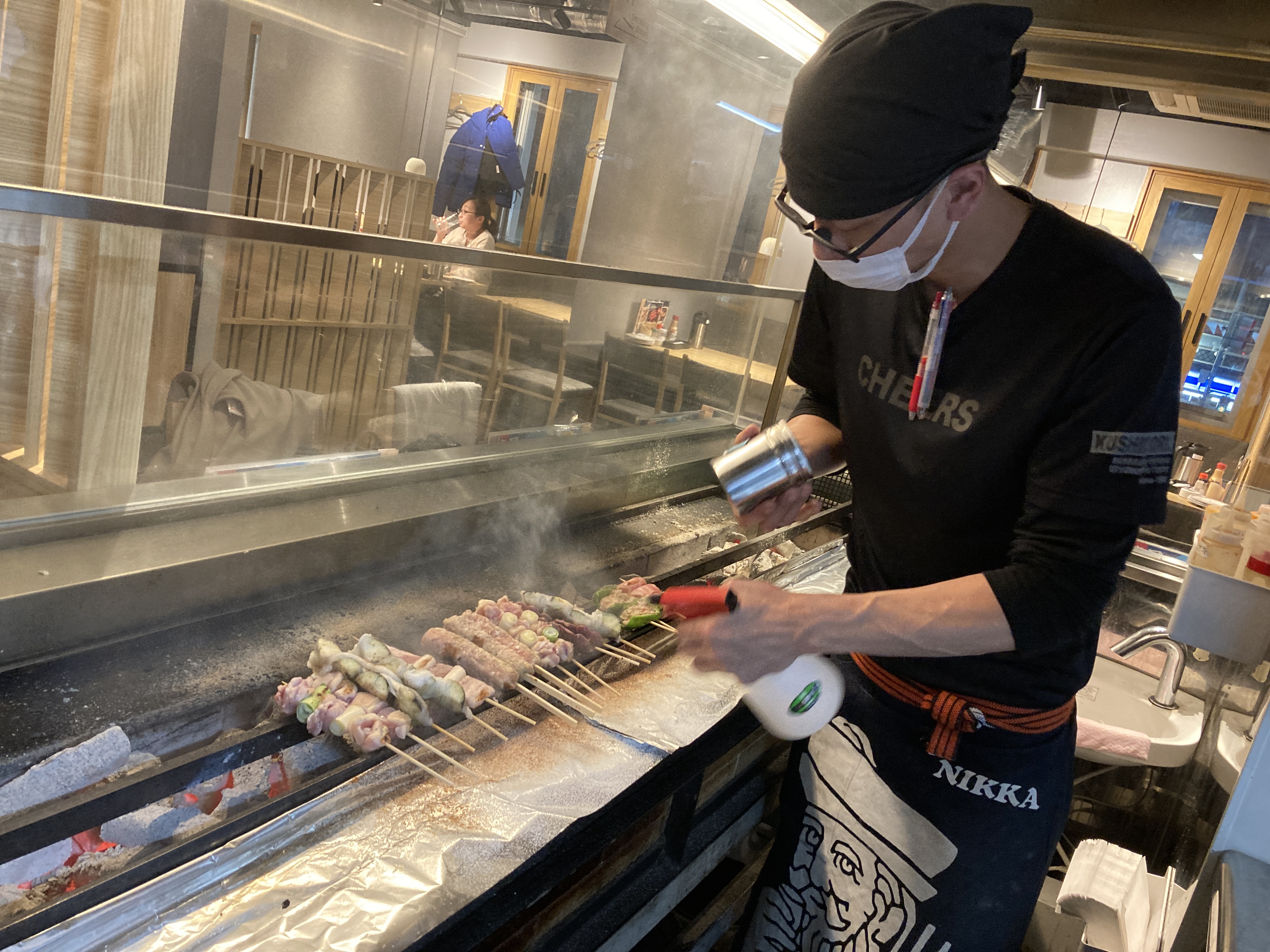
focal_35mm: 28
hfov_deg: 63.4
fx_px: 1027
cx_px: 635
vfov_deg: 49.7
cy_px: 476
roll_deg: -14.8
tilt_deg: -12.2
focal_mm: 3.99
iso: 320
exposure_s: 1/50
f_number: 1.8
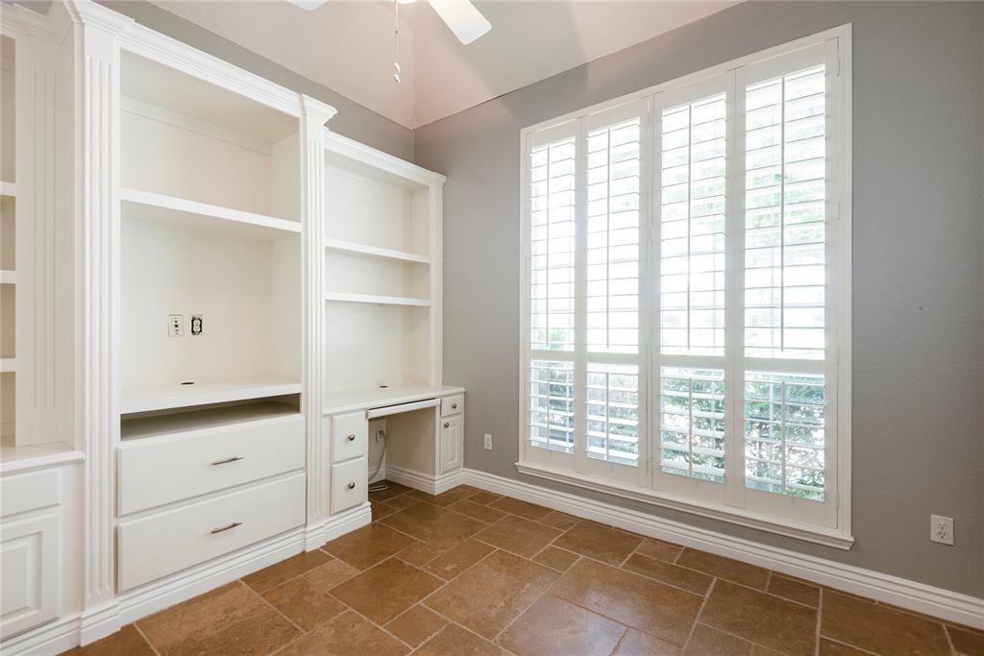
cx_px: 492
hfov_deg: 96.7
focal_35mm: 16
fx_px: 437
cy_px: 328
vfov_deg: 73.8
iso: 100
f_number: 7.1
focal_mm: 16
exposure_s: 1/2.5
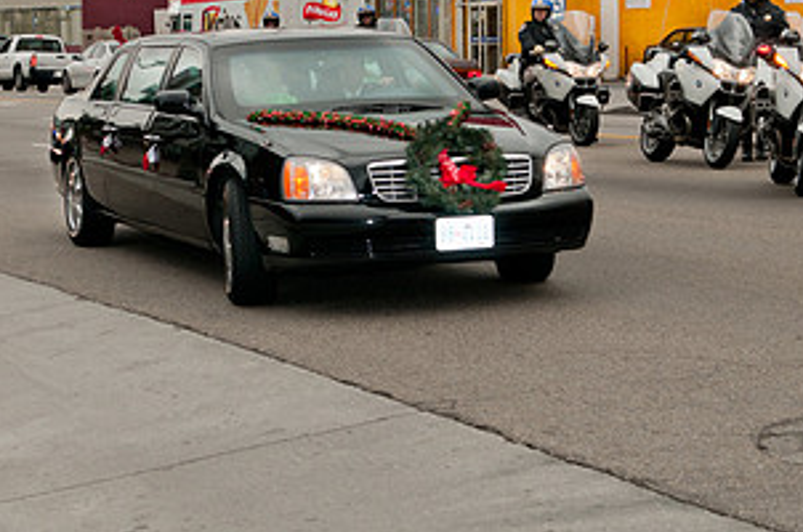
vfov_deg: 13.9
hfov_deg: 20.7
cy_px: 153
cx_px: 207
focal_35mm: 98
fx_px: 2181
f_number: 6.3
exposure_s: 1/320
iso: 200
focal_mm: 34
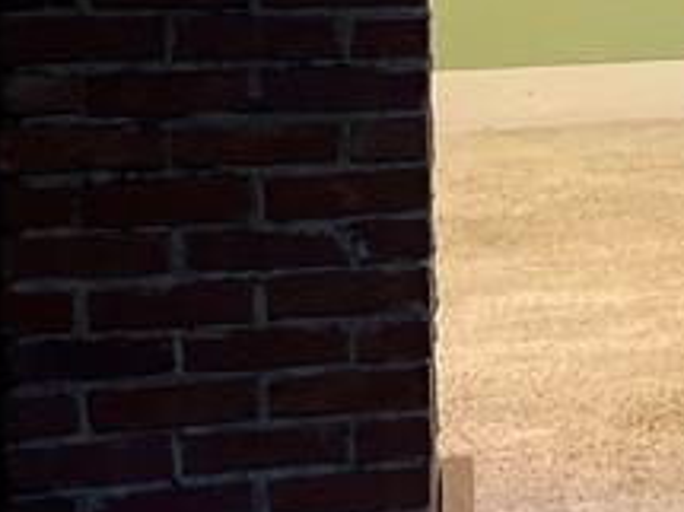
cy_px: -188
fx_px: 2449
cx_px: 935
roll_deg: +0.8
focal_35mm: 124
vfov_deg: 11.6
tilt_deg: -5.1
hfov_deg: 15.0
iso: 400
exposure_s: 1/60
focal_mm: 5.7
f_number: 1.5
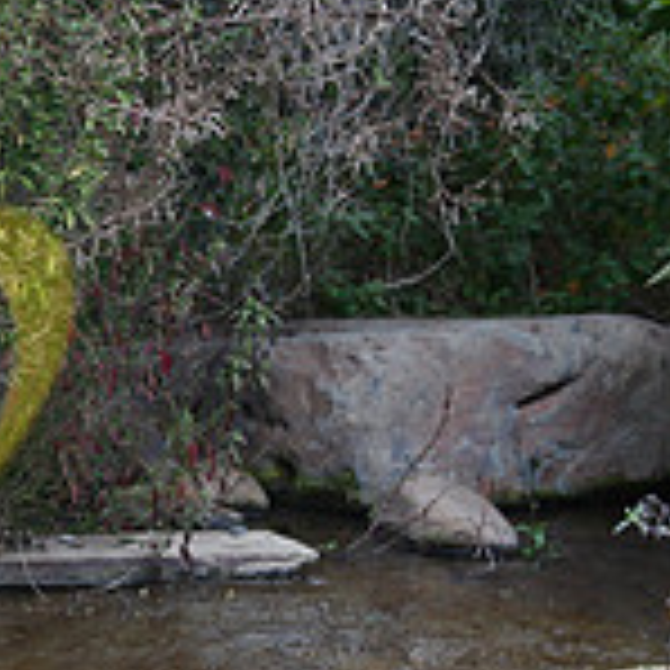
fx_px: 2168
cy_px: 771
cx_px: -283
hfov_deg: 16.3
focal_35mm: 99
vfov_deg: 16.9
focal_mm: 20
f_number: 3.5
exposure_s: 1/80
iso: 100
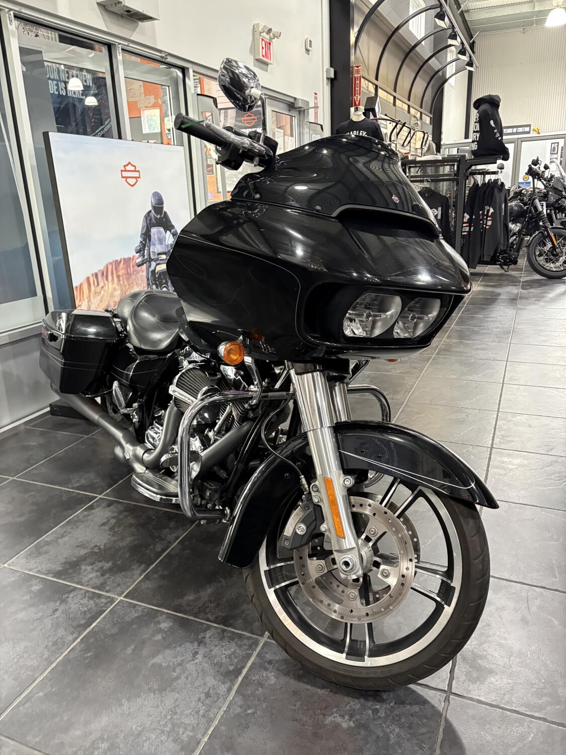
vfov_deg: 67.3
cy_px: 378
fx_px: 567
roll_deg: +2.5
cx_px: 283
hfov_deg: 53.1
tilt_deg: -16.5
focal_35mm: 26
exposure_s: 1/60
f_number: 1.6
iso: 500
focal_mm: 5.96
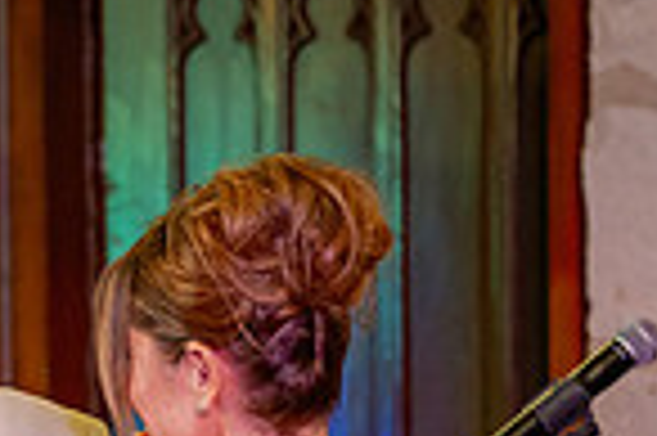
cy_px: 690
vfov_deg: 4.9
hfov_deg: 7.3
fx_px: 5086
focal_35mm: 279
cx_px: -148
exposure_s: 1/200
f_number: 2.8
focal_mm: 70
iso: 1000
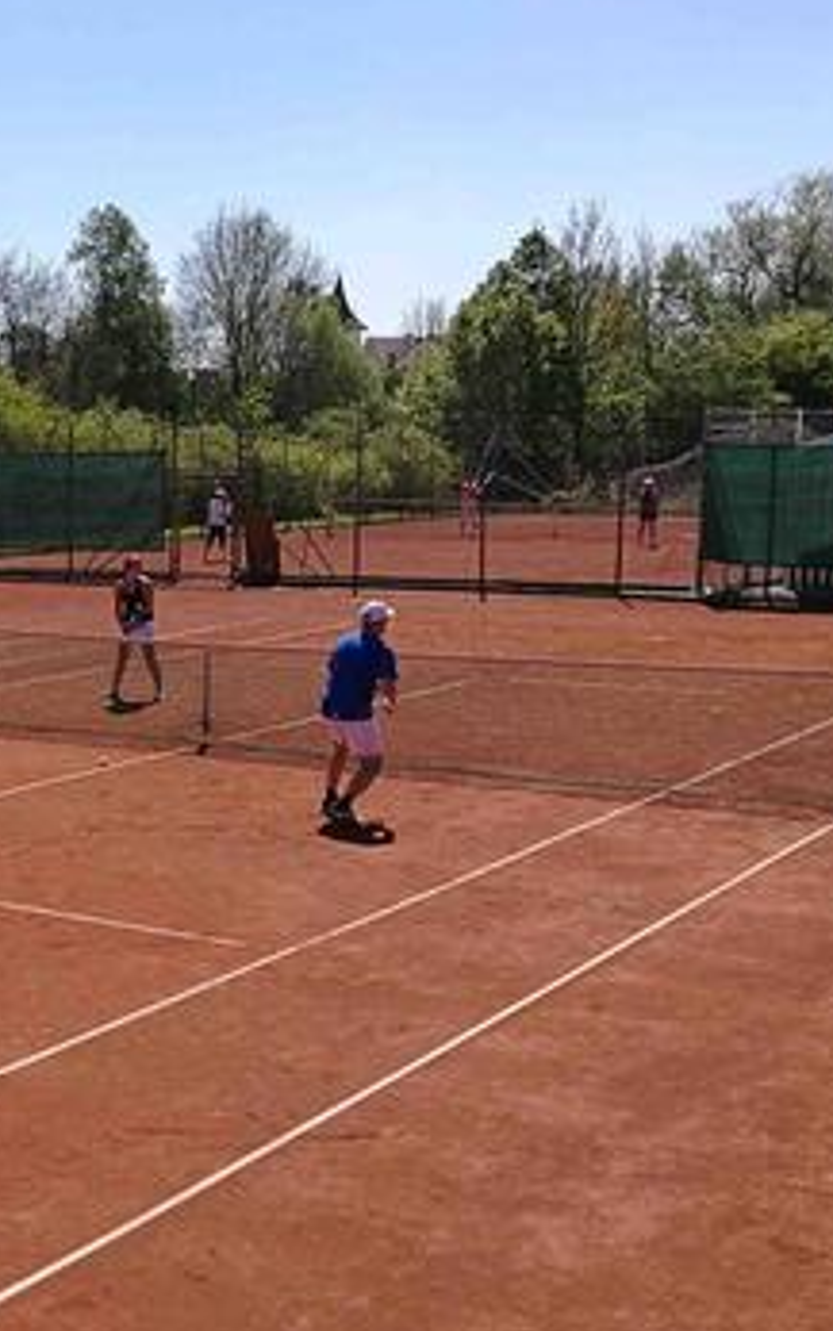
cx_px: -202
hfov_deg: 21.3
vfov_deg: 36.2
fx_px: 2033
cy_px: 738
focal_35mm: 56
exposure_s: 1/1318
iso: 50
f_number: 2.2
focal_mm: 4.5
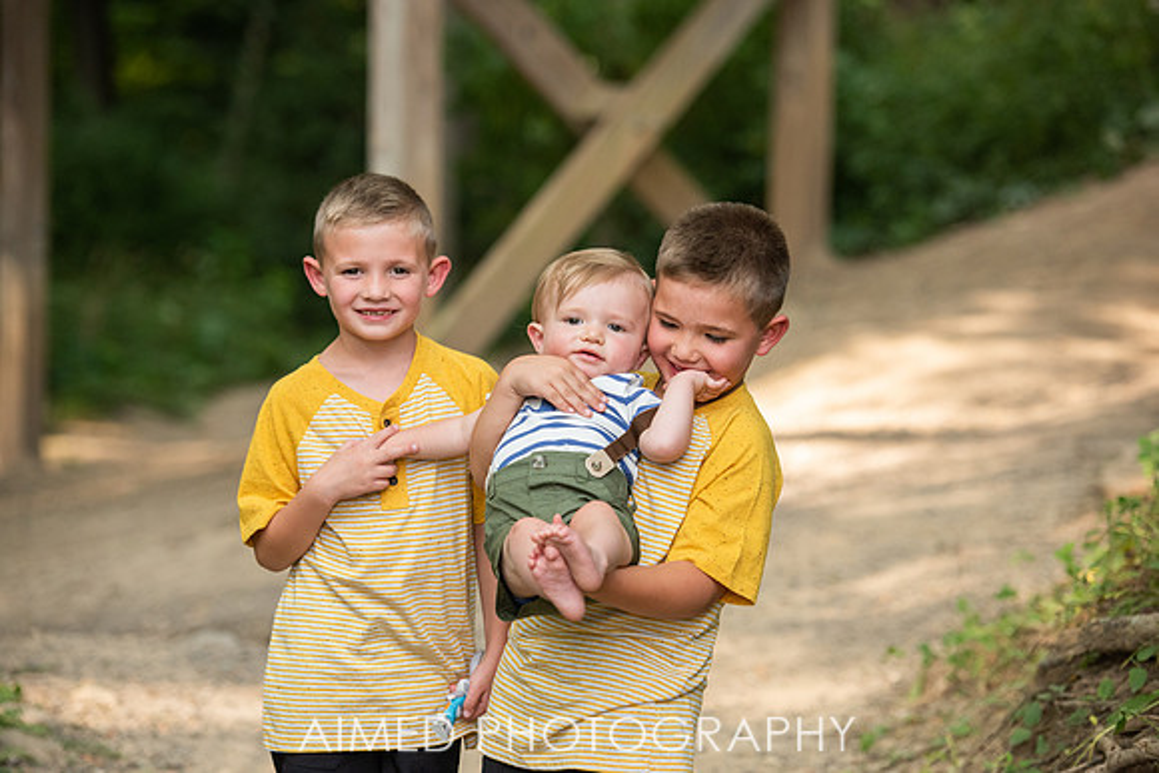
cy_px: 386
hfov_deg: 16.3
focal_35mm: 125
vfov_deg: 10.9
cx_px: 580
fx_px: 4038
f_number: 3.5
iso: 1000
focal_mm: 125
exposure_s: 1/1600
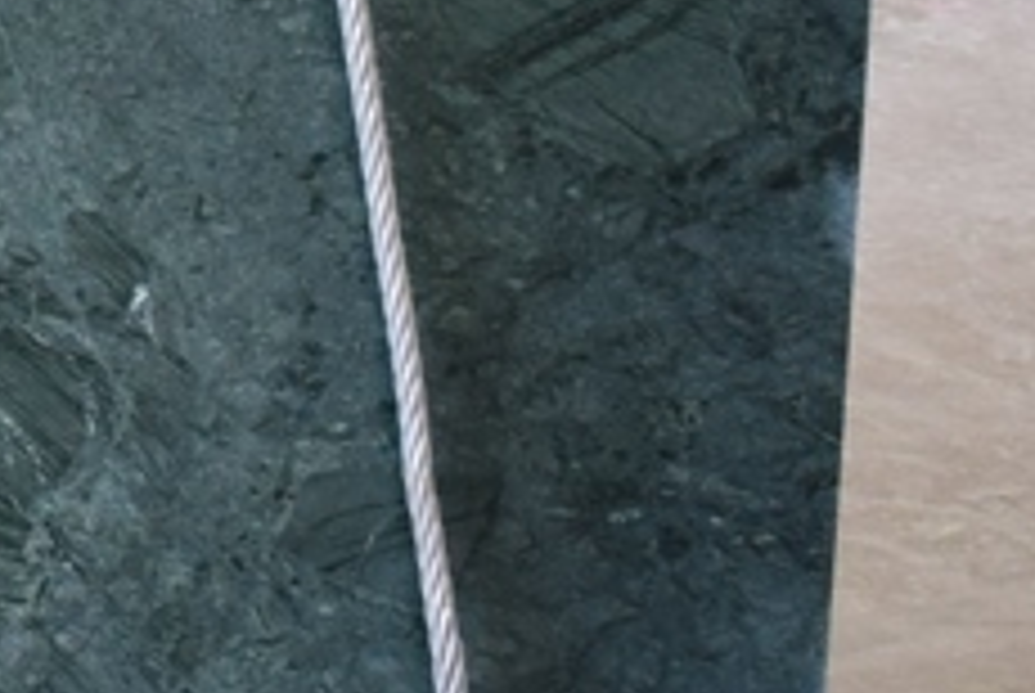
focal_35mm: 244
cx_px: -1874
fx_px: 7031
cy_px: -626
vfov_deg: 5.5
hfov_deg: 7.6
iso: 400
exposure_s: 1/60
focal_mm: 25
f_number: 4
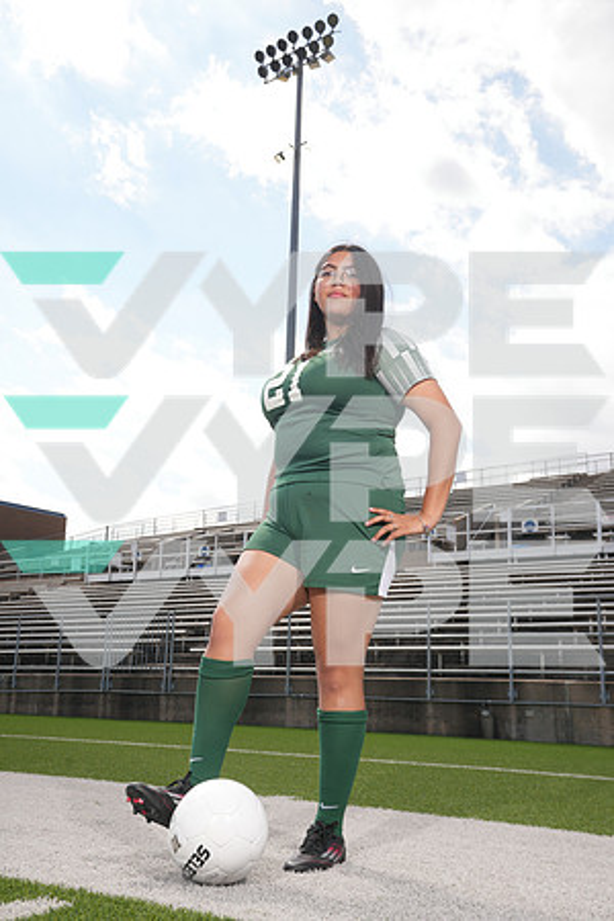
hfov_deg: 35.9
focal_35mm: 37
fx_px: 947
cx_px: 307
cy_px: 460
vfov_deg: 51.9
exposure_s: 1/200
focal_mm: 37
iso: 125
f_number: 9
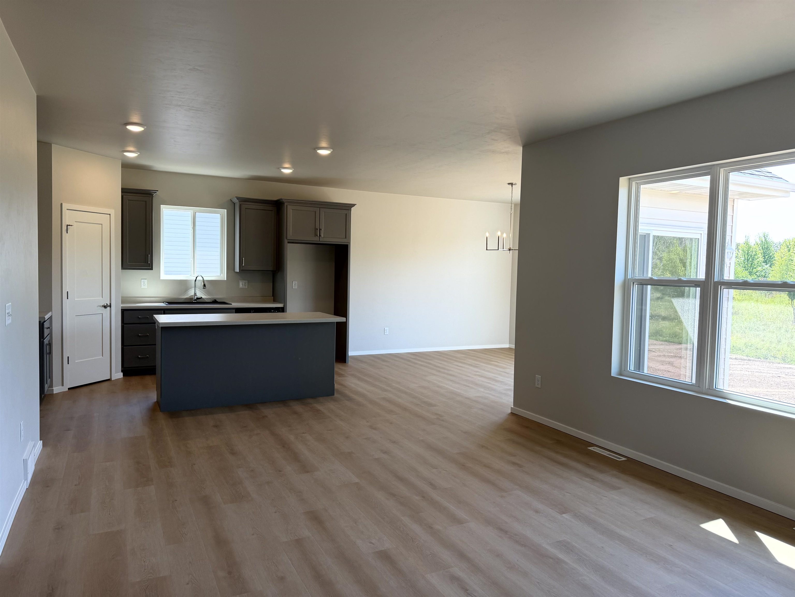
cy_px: 298
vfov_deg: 56.8
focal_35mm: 24
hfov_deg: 71.6
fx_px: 551
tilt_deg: -2.1
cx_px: 398
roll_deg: -2.0
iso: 80
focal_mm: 6.76
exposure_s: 1/243
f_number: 1.78
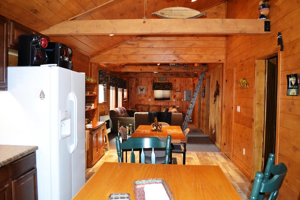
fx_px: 225
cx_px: 150
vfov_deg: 47.9
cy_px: 100
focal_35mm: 27
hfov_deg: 67.4
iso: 1100
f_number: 3.5
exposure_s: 1/60
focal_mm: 18
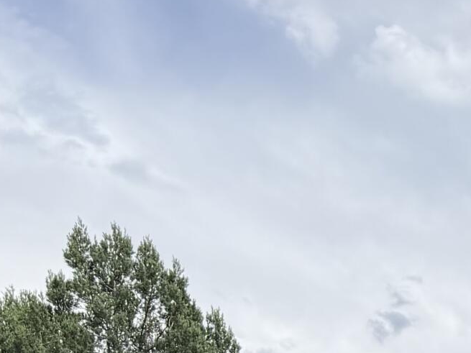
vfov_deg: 11.6
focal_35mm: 110
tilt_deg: -2.2
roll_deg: -0.2
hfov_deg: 15.4
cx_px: 841
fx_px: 1496
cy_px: 778
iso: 80
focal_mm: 6.76
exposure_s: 1/5714
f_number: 1.78
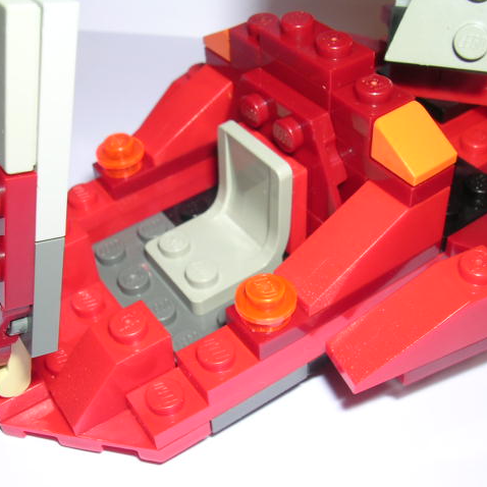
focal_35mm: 45
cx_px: 190
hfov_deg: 37.4
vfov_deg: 37.6
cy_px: 244
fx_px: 716
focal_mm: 5.8
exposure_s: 1/60.1
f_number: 5.6
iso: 100
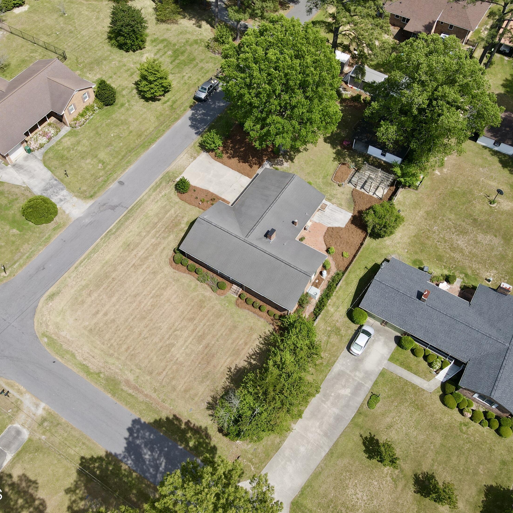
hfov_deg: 55.6
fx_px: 486
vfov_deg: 55.6
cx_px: 241
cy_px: 256
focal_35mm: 29
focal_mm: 4.5
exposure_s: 1/640
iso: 100
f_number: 2.8
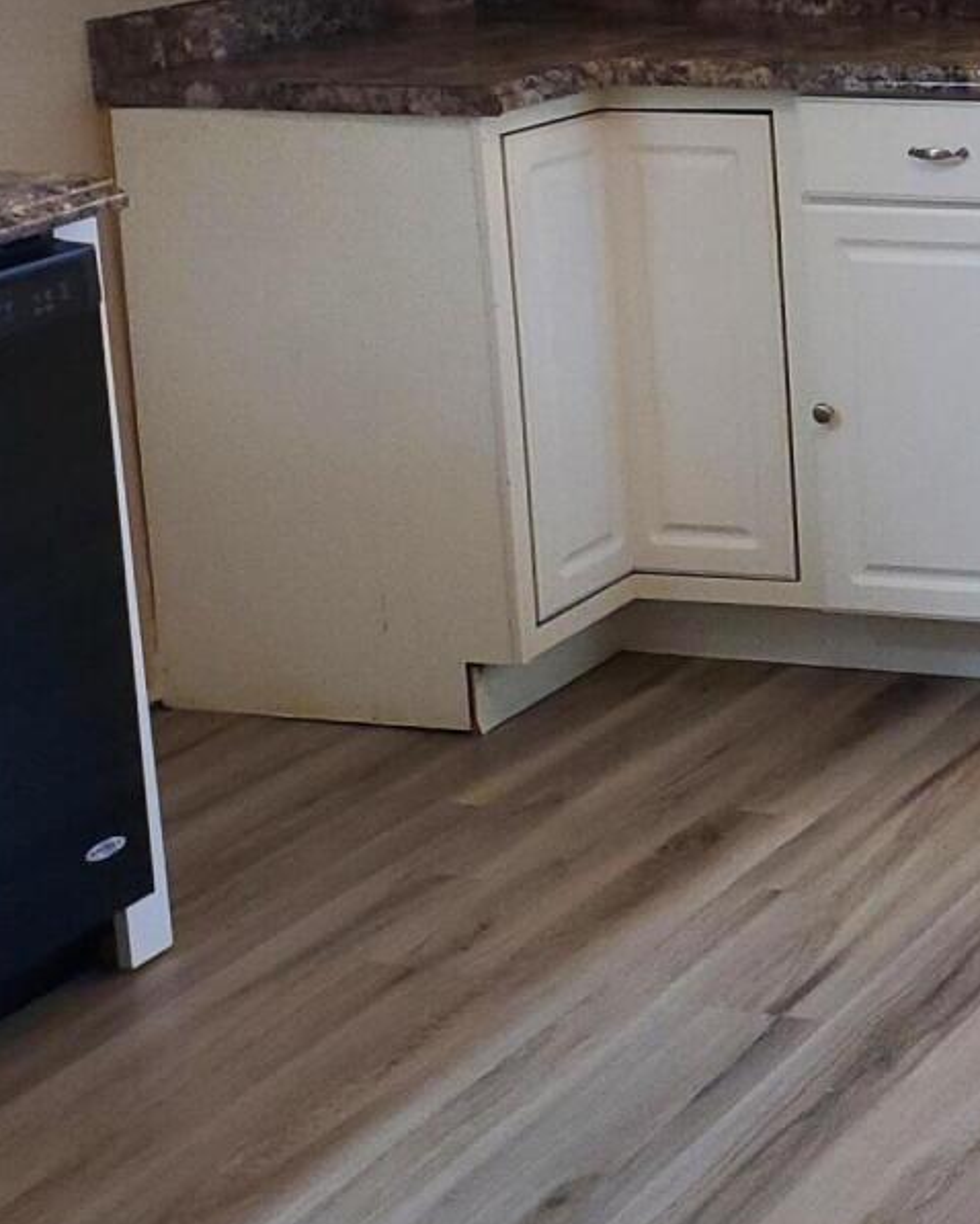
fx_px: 3080
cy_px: 340
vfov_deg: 22.3
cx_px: 1322
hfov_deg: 16.9
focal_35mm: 85
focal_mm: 4.3
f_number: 2.4
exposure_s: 1/60
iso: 250
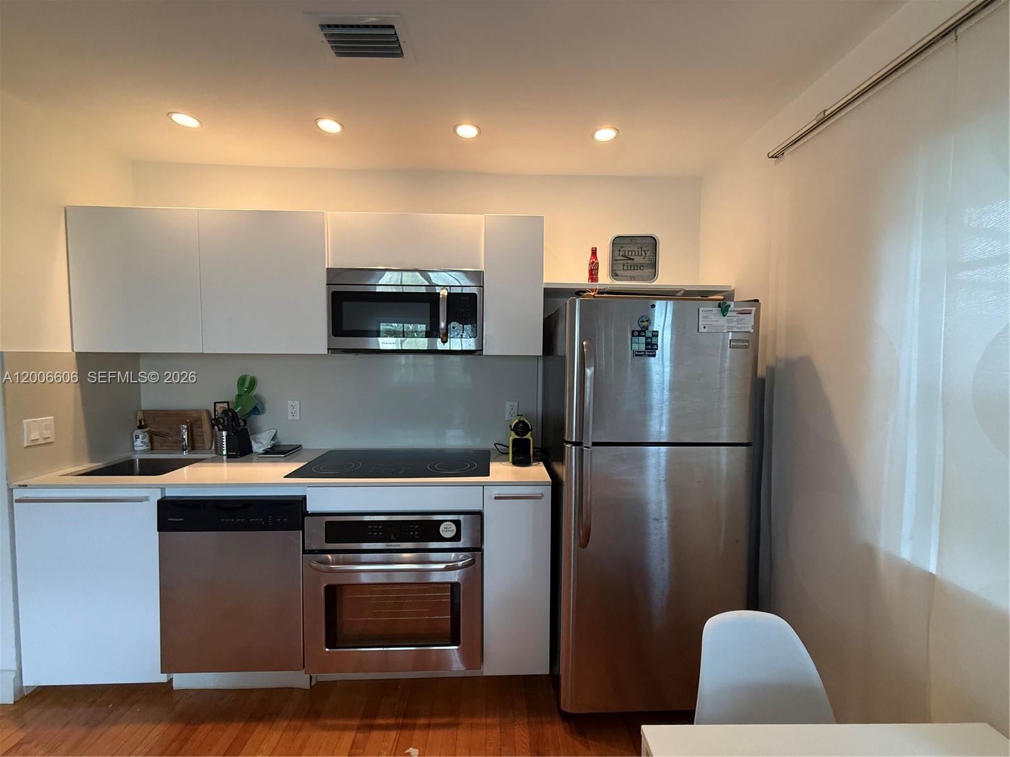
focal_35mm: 14
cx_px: 505
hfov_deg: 102.1
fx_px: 408
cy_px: 378
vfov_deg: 85.7
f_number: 2.2
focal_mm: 2.22
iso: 320
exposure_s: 1/60
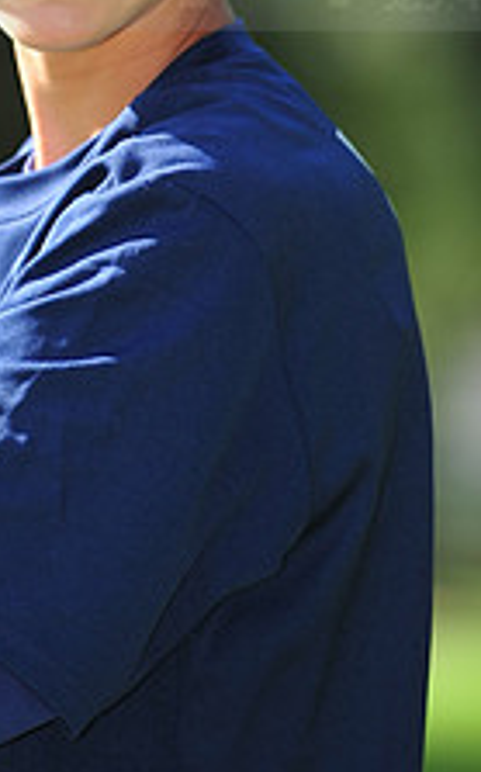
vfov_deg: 4.0
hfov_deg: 2.5
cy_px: -80
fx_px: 11159
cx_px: -69
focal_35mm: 531
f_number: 4.5
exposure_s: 1/640
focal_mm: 200
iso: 200
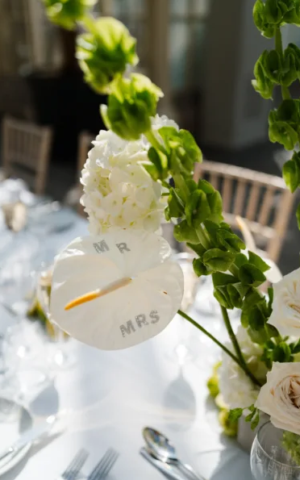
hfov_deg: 35.3
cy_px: 241
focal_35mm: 36
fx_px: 471
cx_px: 148
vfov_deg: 54.0
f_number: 2
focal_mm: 35
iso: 100
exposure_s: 1/2500
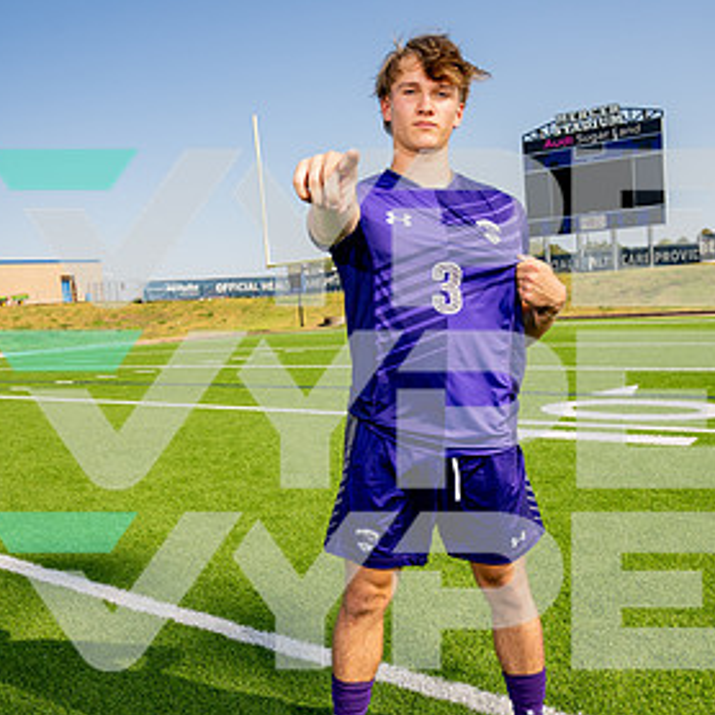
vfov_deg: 49.6
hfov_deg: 49.7
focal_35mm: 33
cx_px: 368
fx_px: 771
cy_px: 412
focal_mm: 24
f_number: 7.1
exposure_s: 1/125
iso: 50
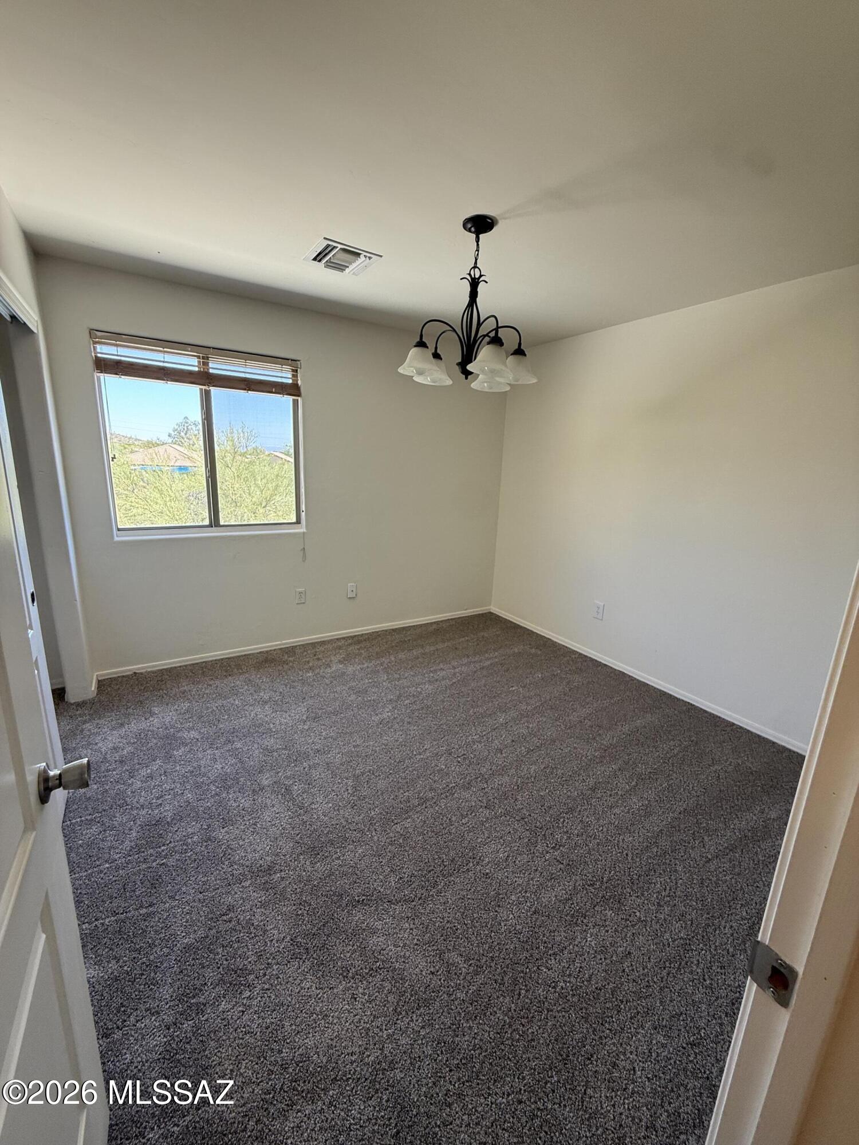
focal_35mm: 14
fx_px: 463
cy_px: 572
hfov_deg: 85.7
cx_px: 430
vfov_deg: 102.1
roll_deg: -3.6
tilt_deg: -14.1
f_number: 2.2
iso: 160
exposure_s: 1/99
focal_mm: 2.22
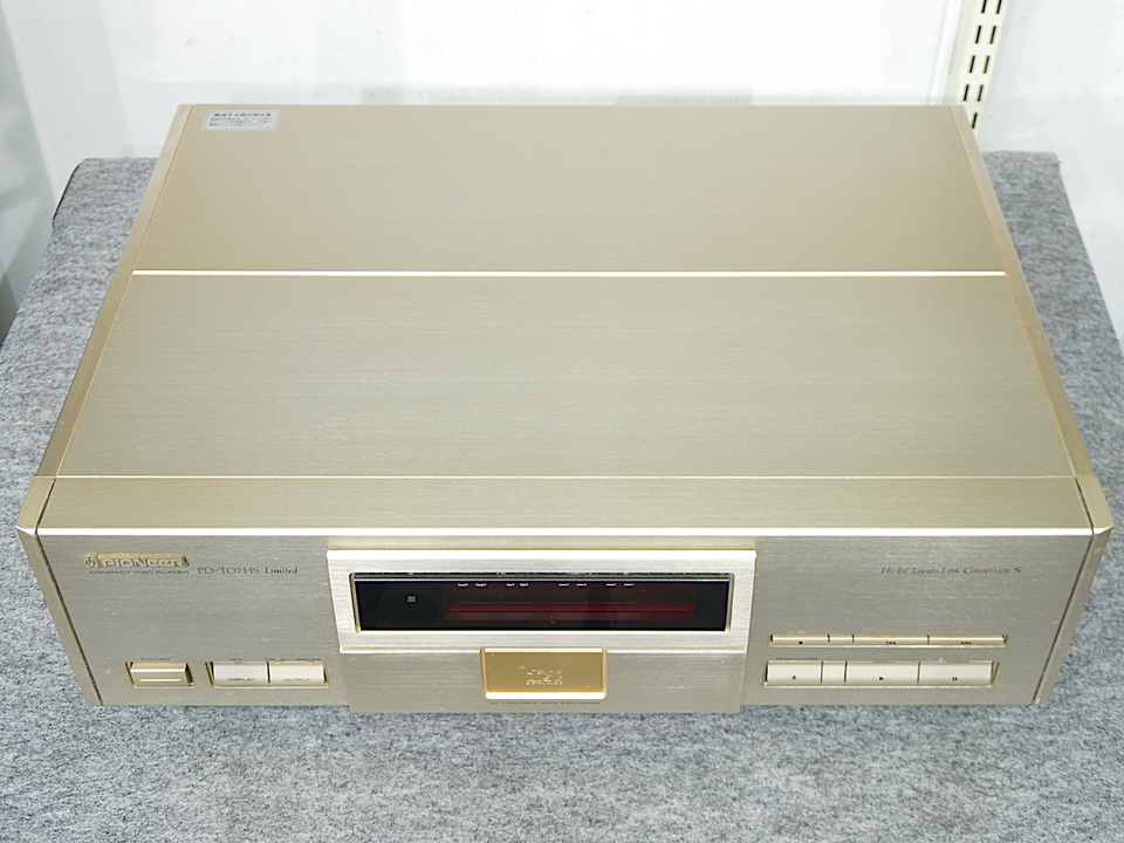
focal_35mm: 44
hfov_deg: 42.9
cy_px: 422
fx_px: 1429
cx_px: 562
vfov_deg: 32.9
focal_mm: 7.8
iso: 100
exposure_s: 1/3.2
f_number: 3.9
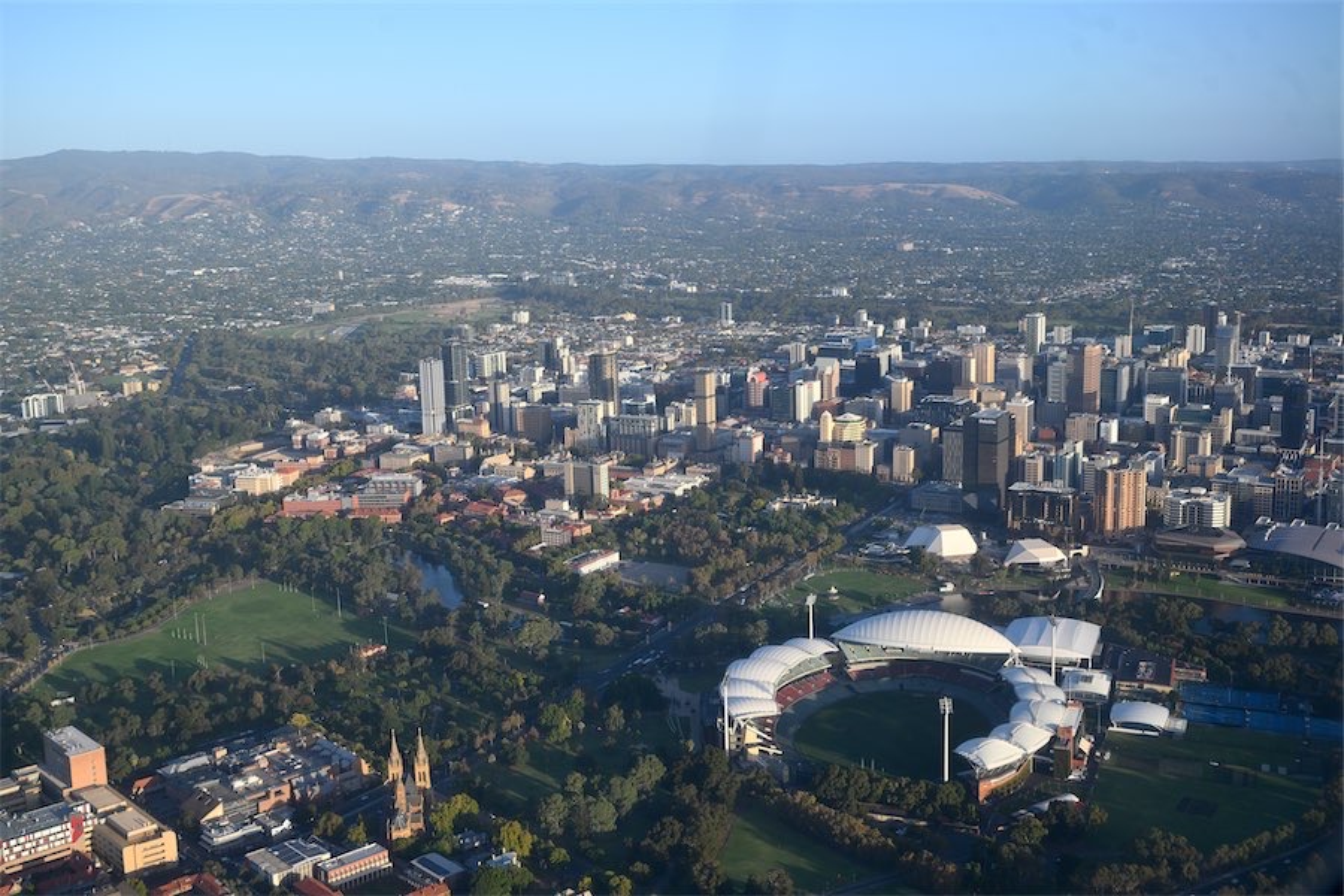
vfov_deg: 35.1
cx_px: 672
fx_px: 1419
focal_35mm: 38
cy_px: 448
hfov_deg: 50.7
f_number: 5.6
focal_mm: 38
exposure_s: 1/640
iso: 250
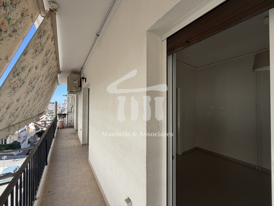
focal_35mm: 14
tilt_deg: +0.9
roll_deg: -0.5
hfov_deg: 102.1
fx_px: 111
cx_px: 137
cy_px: 103
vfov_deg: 85.7
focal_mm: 2.22
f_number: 2.2
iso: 50
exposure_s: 1/502
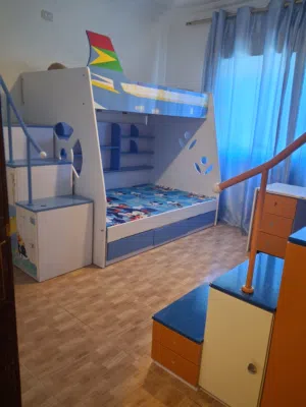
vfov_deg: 65.3
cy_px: 204
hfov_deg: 51.4
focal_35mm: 27
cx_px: 153
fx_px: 318
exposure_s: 1/50
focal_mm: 4
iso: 400
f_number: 1.8
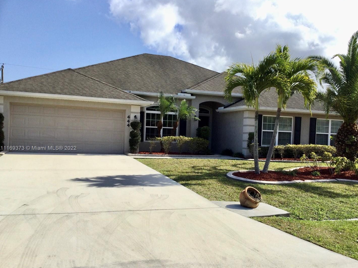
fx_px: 362
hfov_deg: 52.5
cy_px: 148
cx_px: 198
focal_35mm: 35
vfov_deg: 40.7
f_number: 2.4
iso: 25
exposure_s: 1/1456
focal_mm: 3.3
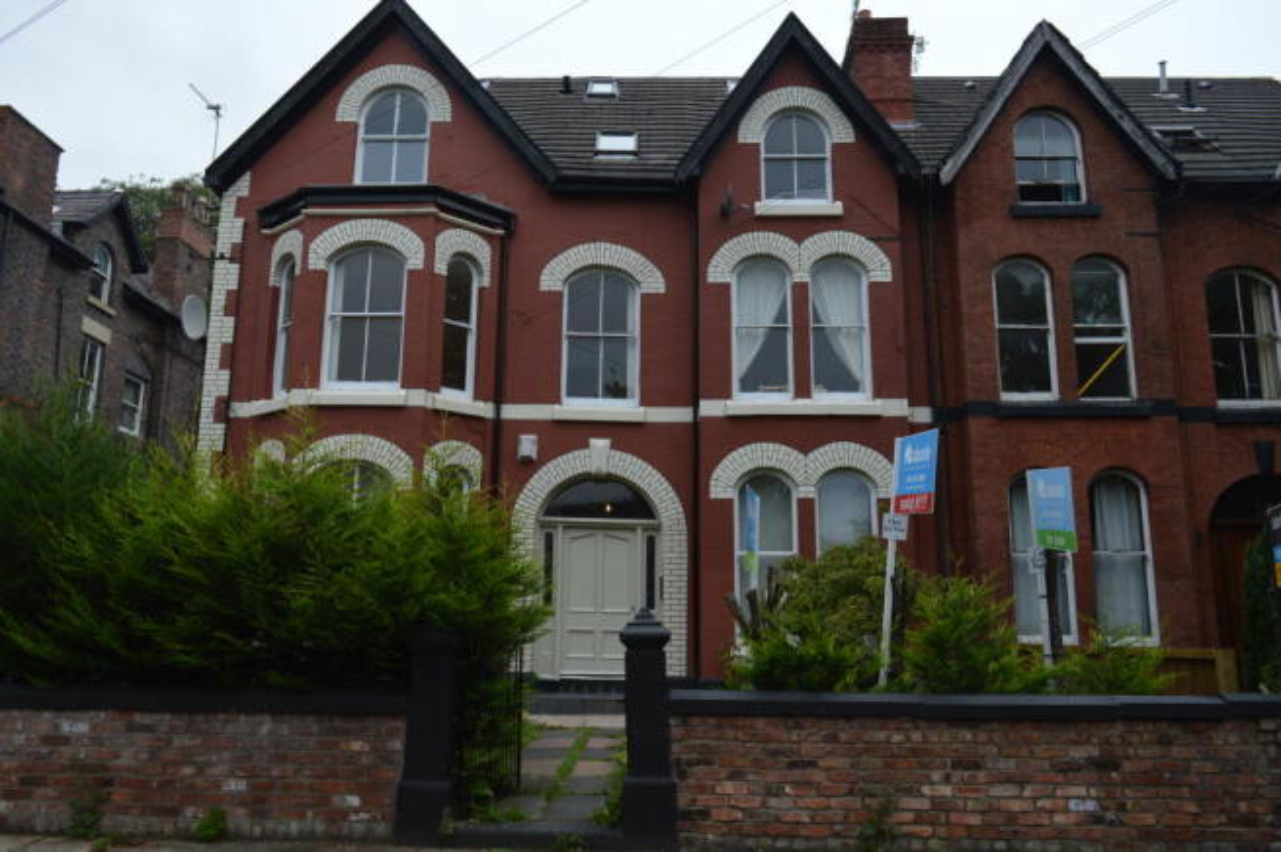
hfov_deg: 67.4
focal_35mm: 27
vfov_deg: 47.8
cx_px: 640
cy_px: 426
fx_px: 960
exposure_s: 1/160
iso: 100
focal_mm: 18
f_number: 6.3
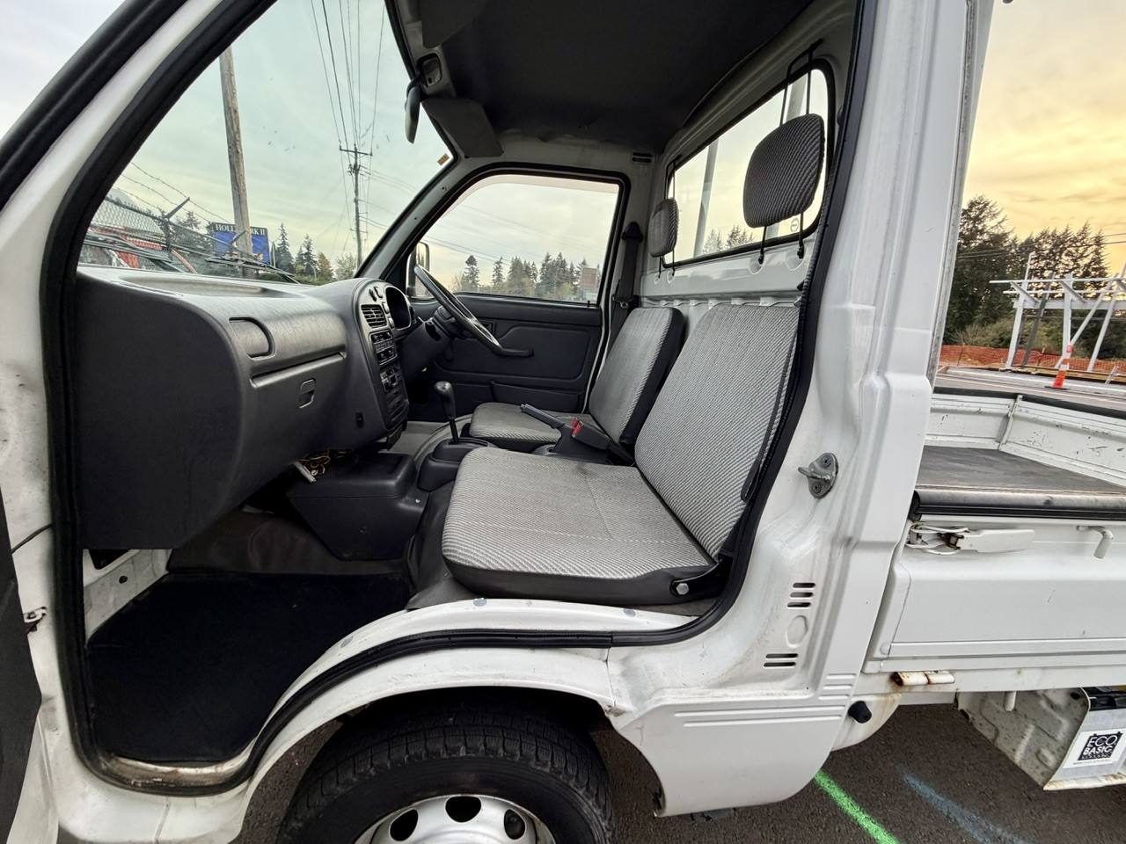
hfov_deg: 102.1
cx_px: 563
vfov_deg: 85.7
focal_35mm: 14
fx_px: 455
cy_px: 422
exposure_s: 1/121
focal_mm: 2.22
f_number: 2.2
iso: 160
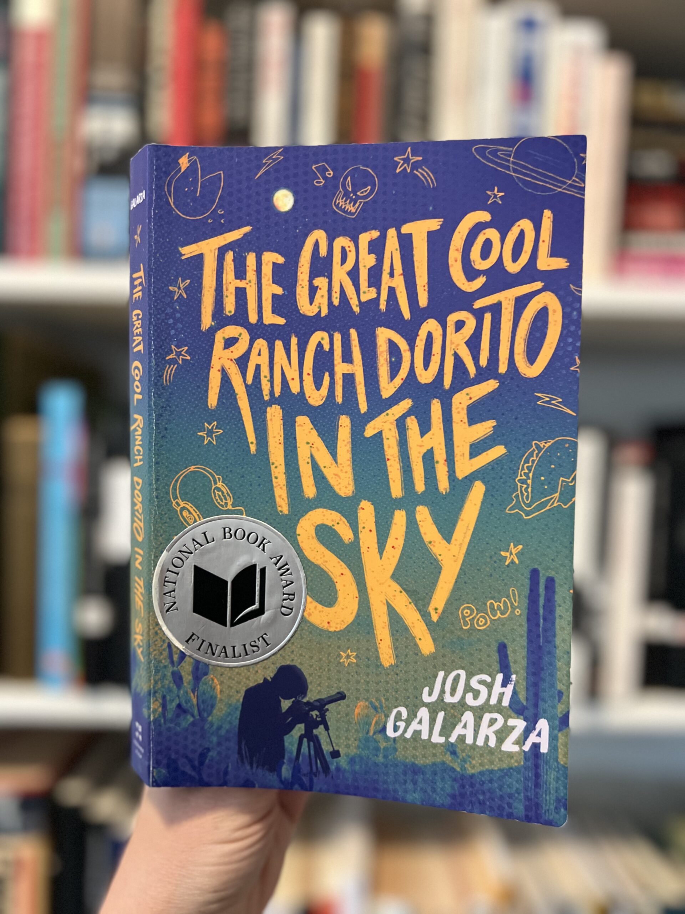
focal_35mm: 26
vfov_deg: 67.3
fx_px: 686
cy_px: 457
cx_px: 342
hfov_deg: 53.1
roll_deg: -0.8
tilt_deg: -0.3
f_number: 1.5
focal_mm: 5.7
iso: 400
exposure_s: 1/60
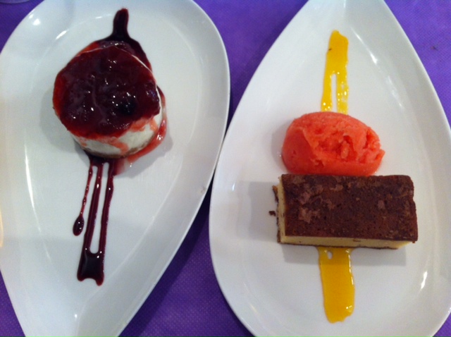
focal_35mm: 35
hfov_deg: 52.7
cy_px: 168
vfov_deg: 40.6
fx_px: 455
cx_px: 226
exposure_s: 1/15
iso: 125
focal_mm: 3.85
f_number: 2.8
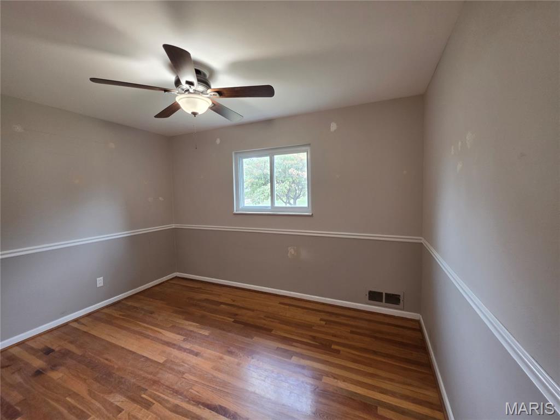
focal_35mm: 13
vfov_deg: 89.9
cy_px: 210
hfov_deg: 106.2
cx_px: 280
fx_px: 210
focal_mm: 2.2
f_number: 1.9
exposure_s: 1/60
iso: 160
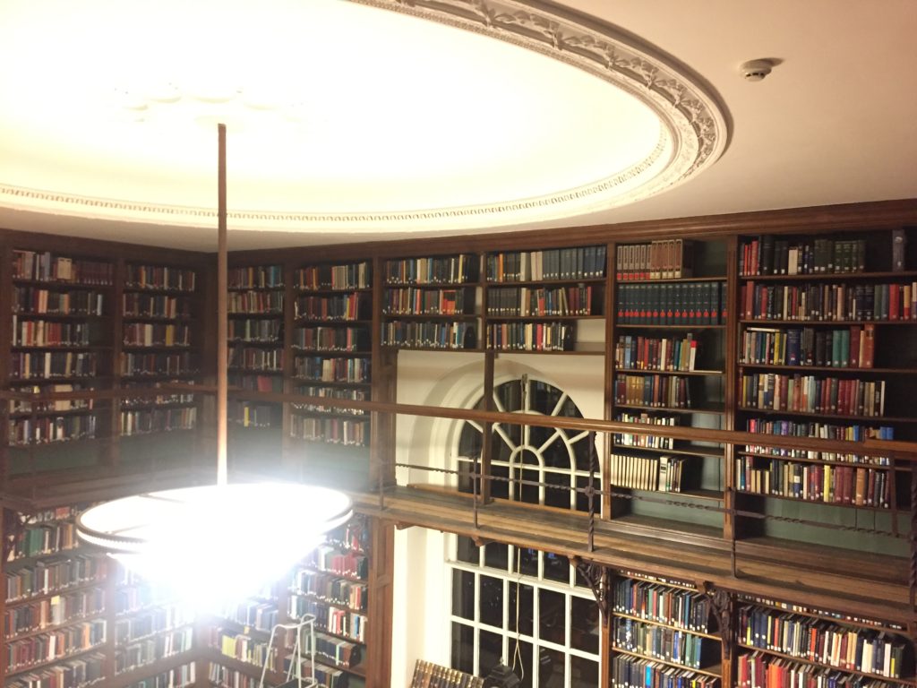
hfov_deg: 61.7
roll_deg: -0.7
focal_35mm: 29
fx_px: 768
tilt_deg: -0.1
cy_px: 344
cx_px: 458
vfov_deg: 48.2
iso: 640
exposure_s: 1/17
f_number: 2.2
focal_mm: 4.15
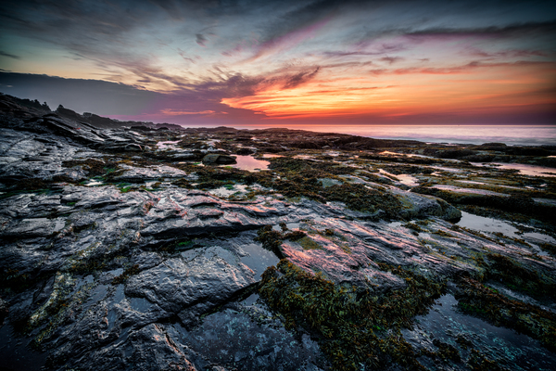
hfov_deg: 96.7
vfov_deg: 73.7
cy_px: 186
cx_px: 278
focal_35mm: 16
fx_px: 247
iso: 100
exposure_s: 15
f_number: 11
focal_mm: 16
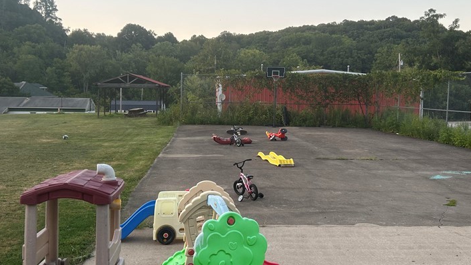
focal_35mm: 41
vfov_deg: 29.0
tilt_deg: -3.1
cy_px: 106
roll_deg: -0.1
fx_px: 512
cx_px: 262
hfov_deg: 49.3
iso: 40
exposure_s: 1/121
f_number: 1.5
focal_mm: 5.7
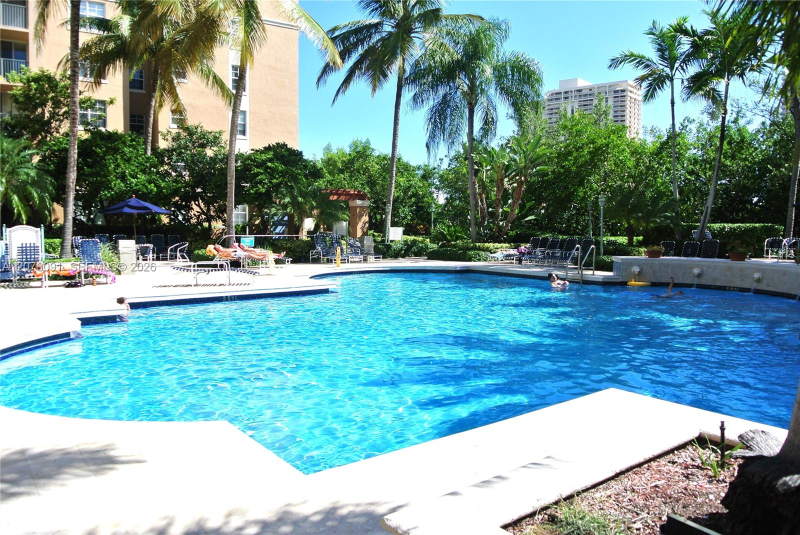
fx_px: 601
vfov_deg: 48.0
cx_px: 400
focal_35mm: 27
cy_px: 268
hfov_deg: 67.3
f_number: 4.5
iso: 100
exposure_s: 1/640
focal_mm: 10
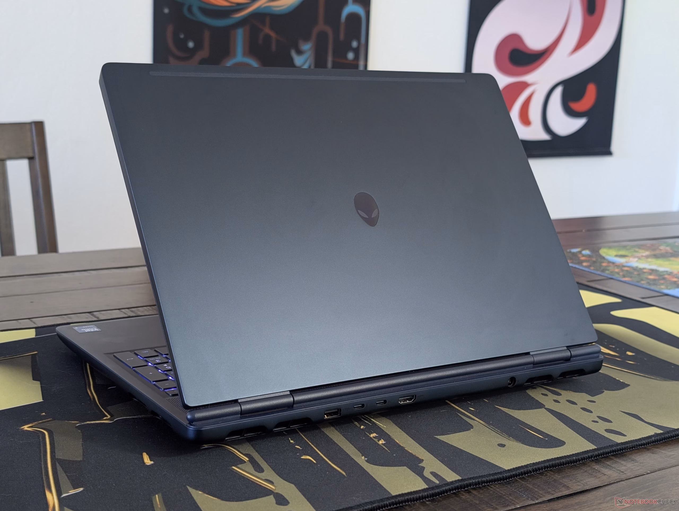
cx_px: 340
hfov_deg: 38.9
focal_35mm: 49
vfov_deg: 29.8
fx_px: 963
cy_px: 256
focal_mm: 6.9
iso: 77
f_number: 1.68
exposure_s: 1/24
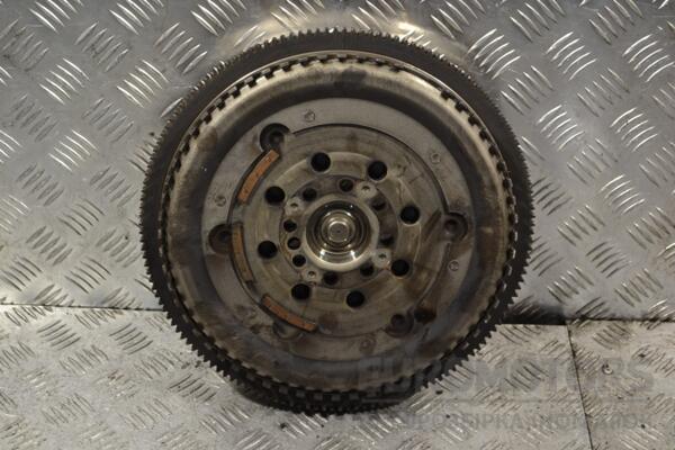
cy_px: 225
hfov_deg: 33.4
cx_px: 338
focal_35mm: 60
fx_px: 1125
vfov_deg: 22.6
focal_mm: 40
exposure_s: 1/60
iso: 400
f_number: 5.3
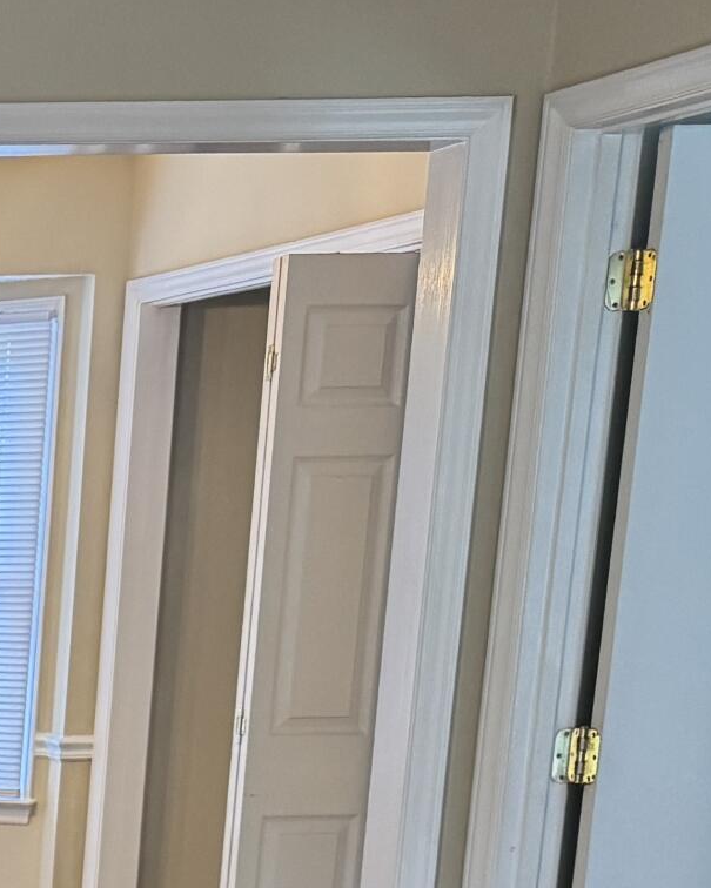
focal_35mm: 93
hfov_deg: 13.7
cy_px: 1148
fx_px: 2446
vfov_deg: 19.1
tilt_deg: -14.6
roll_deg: +0.4
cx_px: -774
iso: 250
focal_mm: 6.76
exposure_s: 1/60
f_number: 1.78
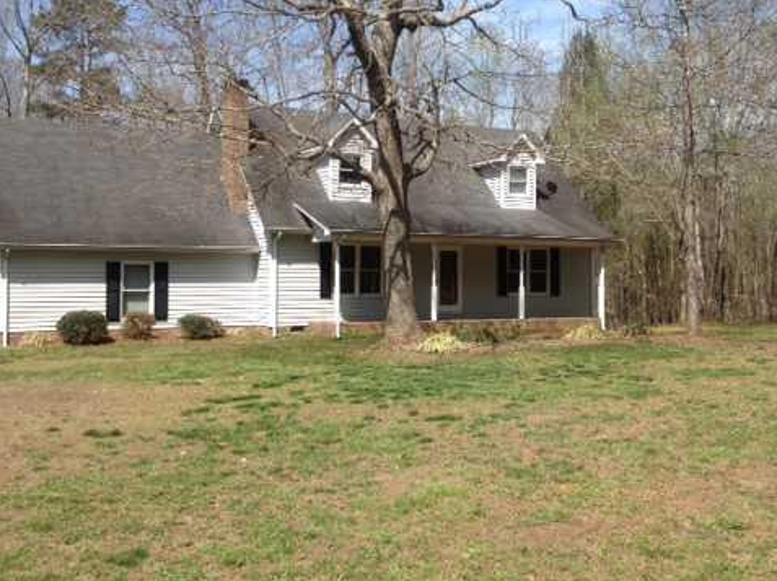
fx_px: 1054
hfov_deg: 40.4
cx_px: 441
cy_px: 260
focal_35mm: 47
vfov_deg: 30.8
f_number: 2.4
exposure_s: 1/1175
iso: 50
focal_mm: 4.28
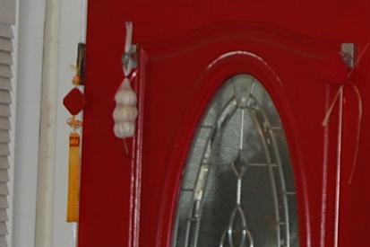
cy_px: 61
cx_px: 251
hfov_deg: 8.2
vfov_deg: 5.5
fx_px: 2579
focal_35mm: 251
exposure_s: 1/60
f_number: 5.3
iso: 400
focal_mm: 46
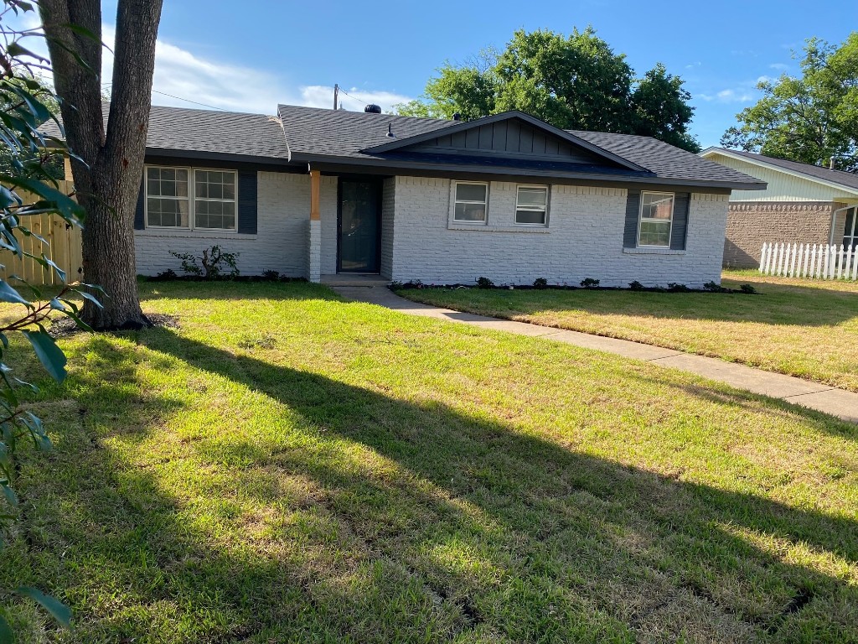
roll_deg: -3.4
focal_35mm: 26
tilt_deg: -10.0
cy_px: 322
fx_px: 644
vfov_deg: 53.1
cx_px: 429
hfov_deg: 67.3
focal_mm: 4.25
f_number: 1.8
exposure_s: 1/912
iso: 32
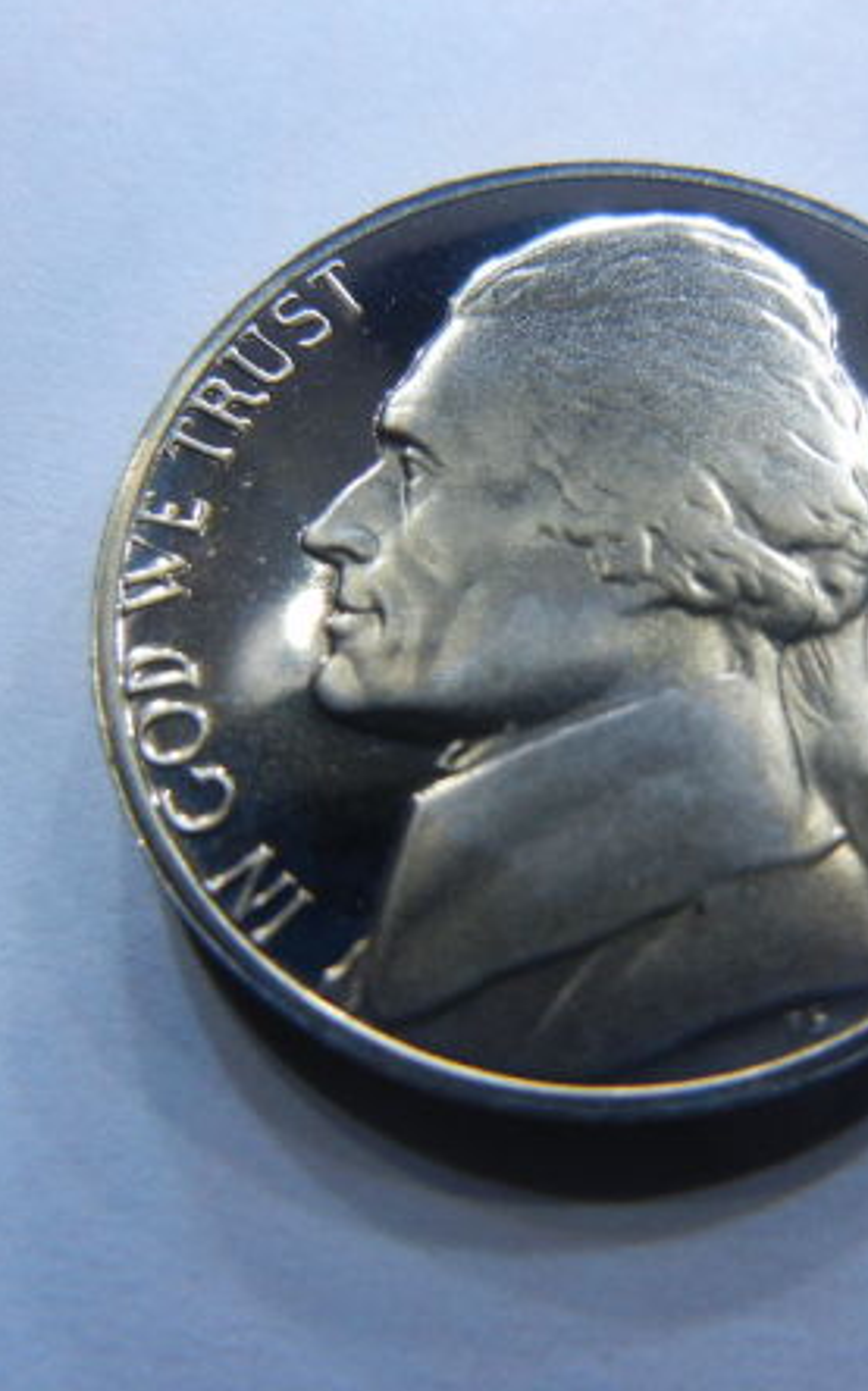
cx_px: 620
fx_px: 1630
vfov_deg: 46.2
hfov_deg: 29.5
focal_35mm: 43
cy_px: 692
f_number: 3.5
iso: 160
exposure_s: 1/440
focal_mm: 5.4
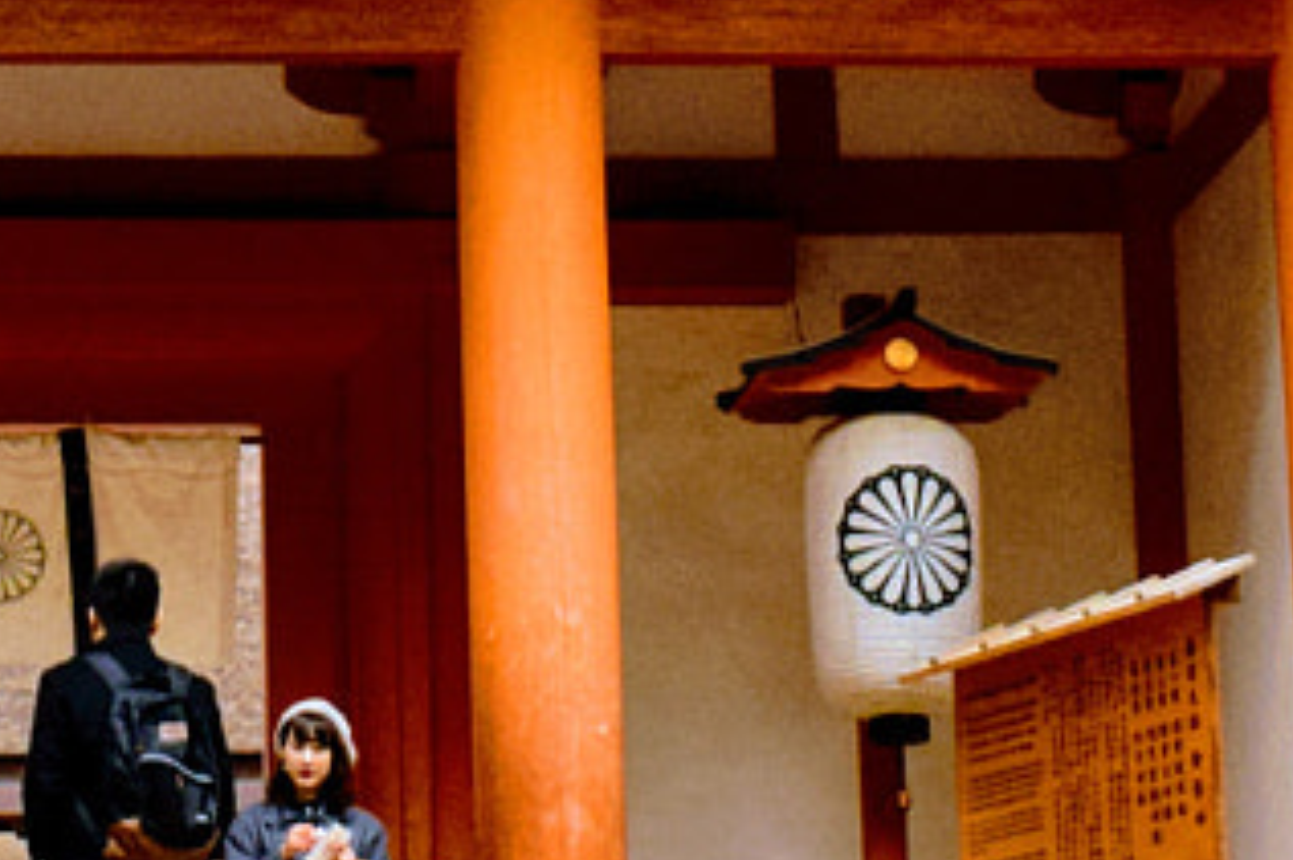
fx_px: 8148
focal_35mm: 227
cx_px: -33
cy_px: -628
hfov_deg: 9.0
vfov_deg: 5.9
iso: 400
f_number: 5
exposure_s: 1/100
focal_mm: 30
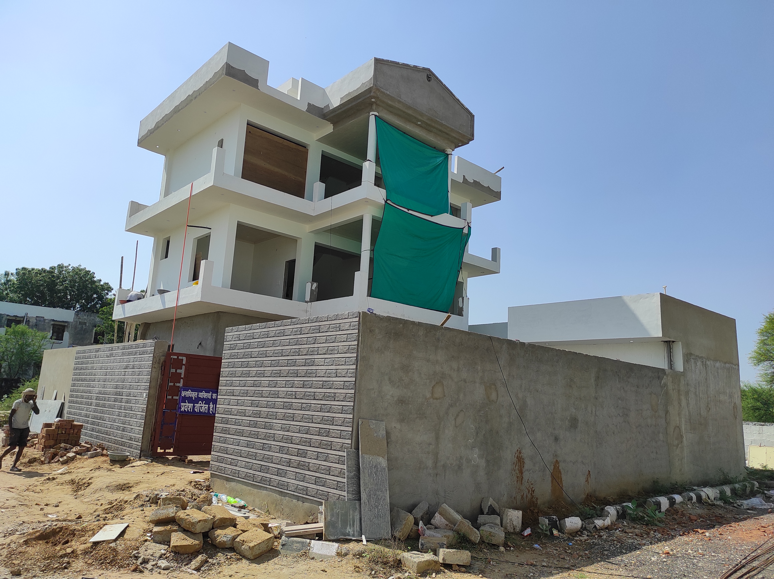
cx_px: 387
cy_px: 290
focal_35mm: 25
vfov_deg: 54.8
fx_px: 559
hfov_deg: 69.4
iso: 100
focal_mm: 5.43
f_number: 1.89
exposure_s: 1/2579
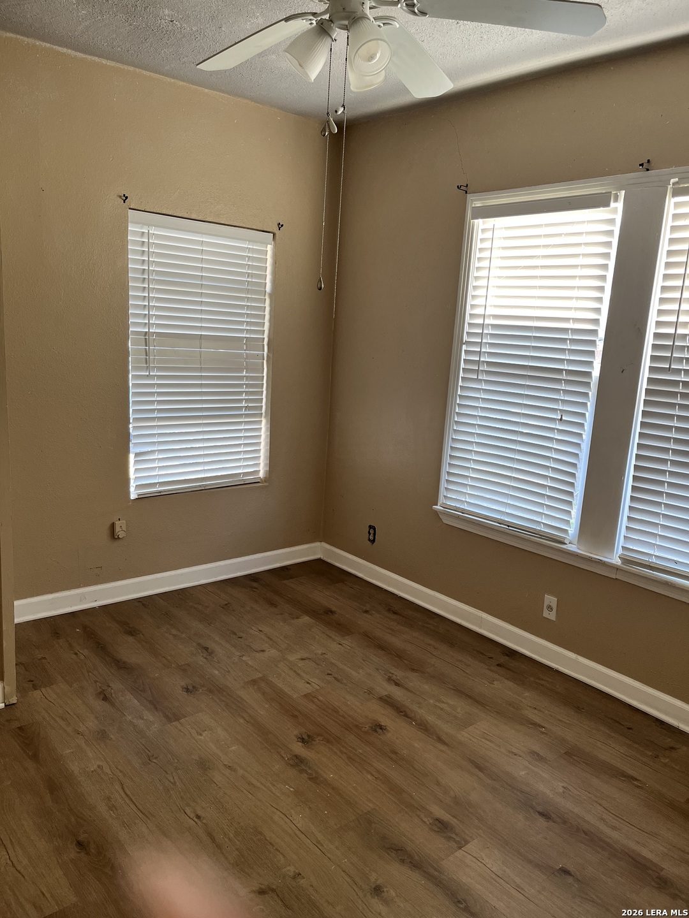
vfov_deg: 67.3
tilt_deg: -12.6
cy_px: 459
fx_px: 690
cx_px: 344
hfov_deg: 53.1
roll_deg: -2.8
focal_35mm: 26
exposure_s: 1/101
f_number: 1.6
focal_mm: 5.1
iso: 125
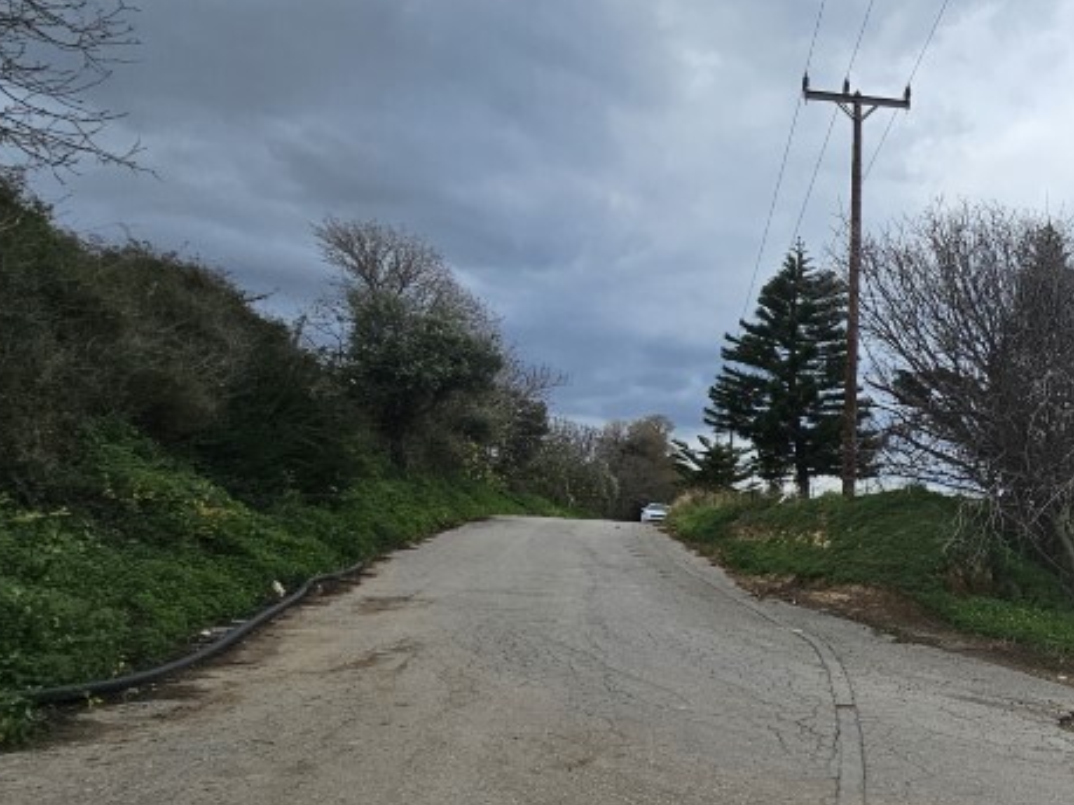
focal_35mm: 29
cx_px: 1088
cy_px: 442
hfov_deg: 49.5
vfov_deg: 48.1
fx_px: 900
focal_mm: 2.2
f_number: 2.2
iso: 50
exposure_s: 1/1765
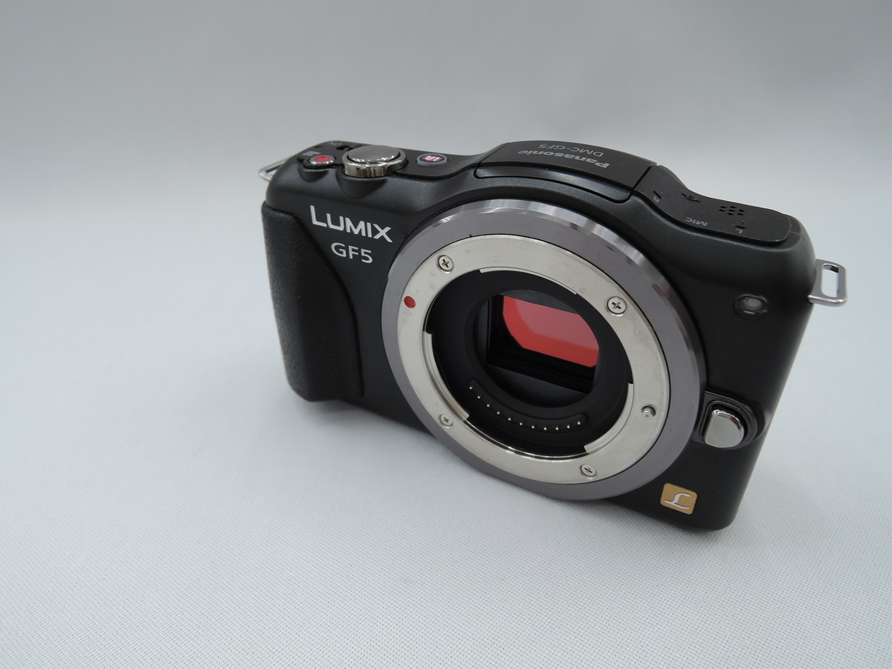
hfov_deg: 71.6
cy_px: 334
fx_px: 618
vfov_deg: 56.8
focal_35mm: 24
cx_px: 446
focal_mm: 5.1
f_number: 2.8
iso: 80
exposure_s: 1/40
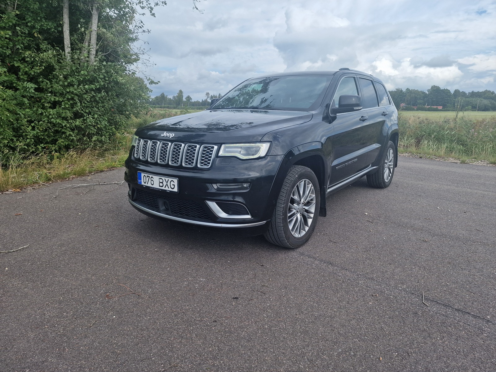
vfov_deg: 58.9
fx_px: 330
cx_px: 248
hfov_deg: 73.9
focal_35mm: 23
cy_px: 186
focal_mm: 6.4
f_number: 1.8
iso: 50
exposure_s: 1/756
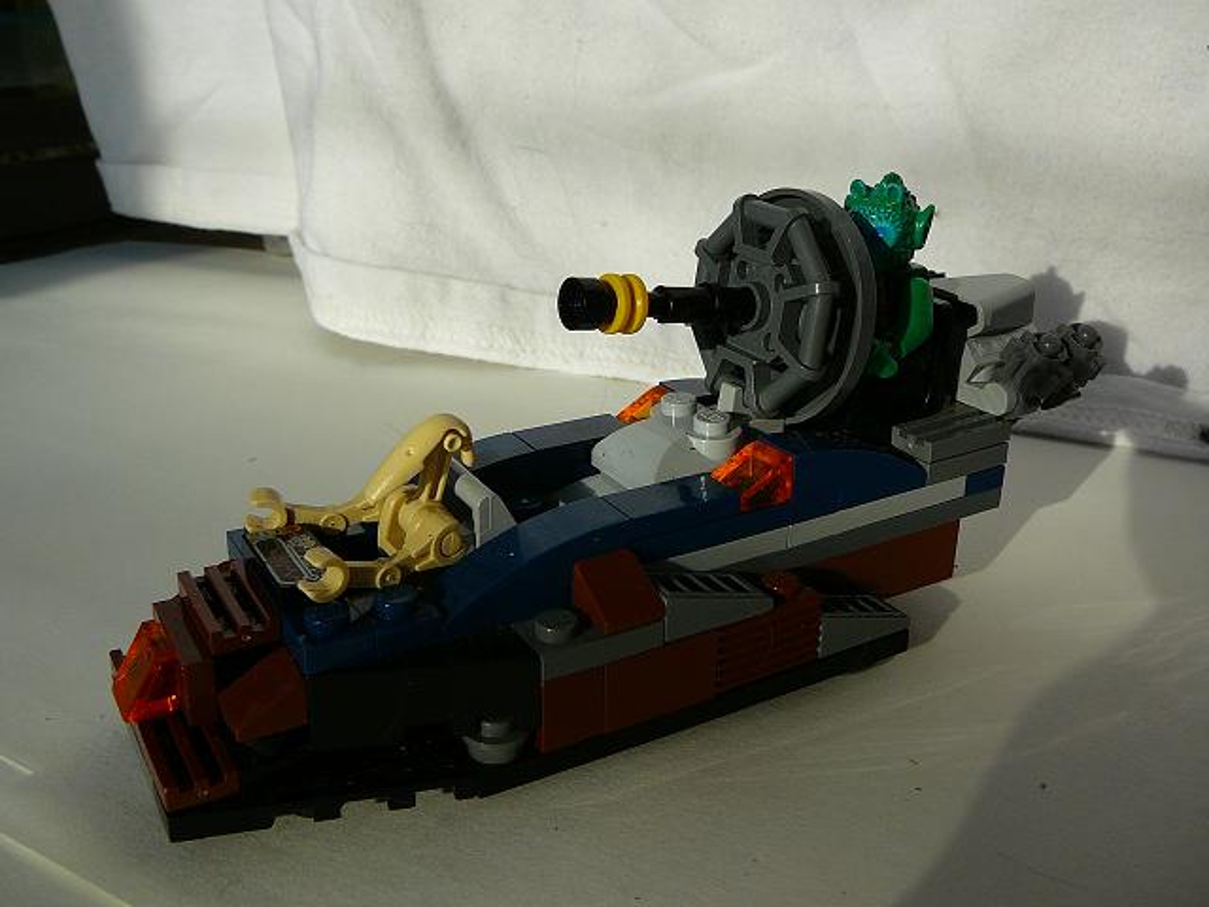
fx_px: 1222
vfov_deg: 40.7
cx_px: 604
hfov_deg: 52.6
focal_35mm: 35
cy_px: 454
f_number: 5
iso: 80
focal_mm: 5.2
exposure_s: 1/400
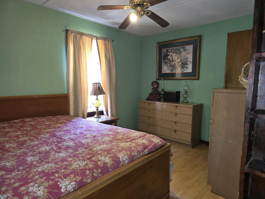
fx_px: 176
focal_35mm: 23
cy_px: 100
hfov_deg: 73.9
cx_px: 132
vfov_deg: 58.9
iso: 160
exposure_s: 1/17.2
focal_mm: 6.3
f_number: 1.7
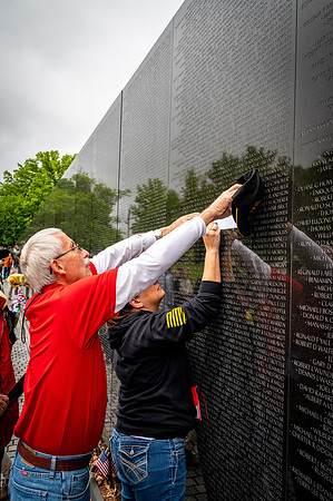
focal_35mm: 29
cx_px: 166
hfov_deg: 44.9
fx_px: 403
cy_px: 250
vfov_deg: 63.7
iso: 560
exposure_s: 1/640
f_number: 8
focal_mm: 29
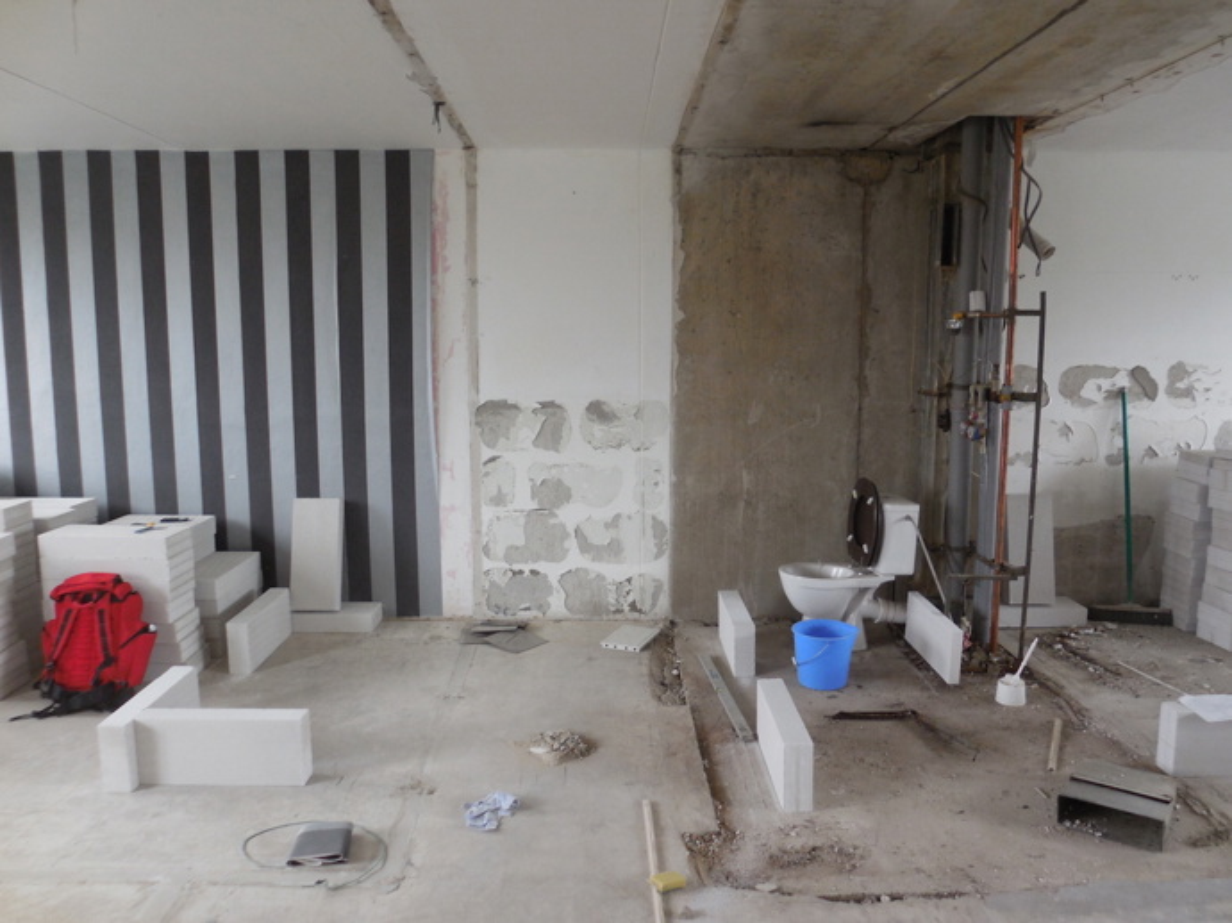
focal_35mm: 26
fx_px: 925
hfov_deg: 67.3
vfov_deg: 53.0
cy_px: 462
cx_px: 616
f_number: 3.5
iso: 250
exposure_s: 1/30
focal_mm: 4.6
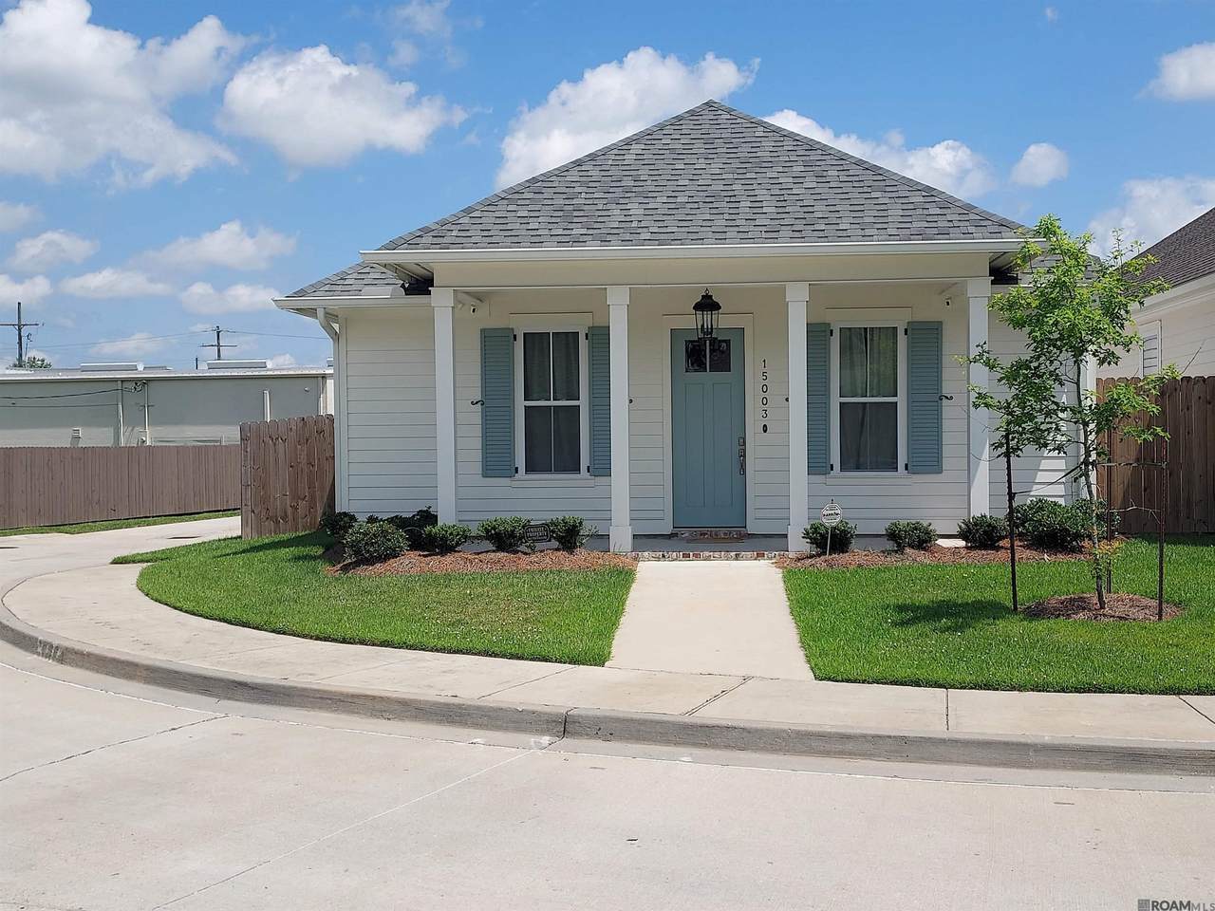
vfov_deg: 56.8
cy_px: 456
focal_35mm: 24
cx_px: 608
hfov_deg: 71.6
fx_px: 842
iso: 40
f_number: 1.8
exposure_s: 1/1792
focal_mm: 4.6
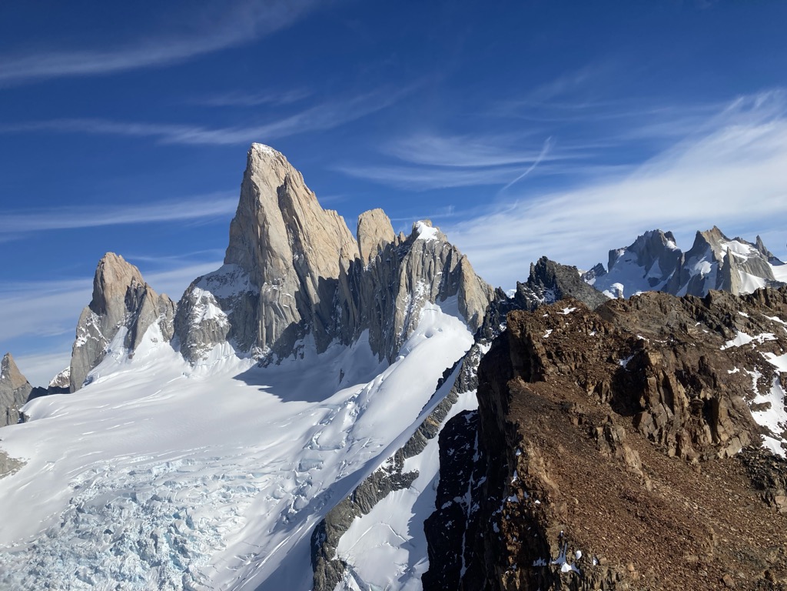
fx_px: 637
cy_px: 296
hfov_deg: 63.4
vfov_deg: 49.7
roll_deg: +11.9
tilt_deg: +2.1
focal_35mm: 28
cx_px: 394
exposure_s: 1/5348
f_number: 1.8
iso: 20
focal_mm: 3.99
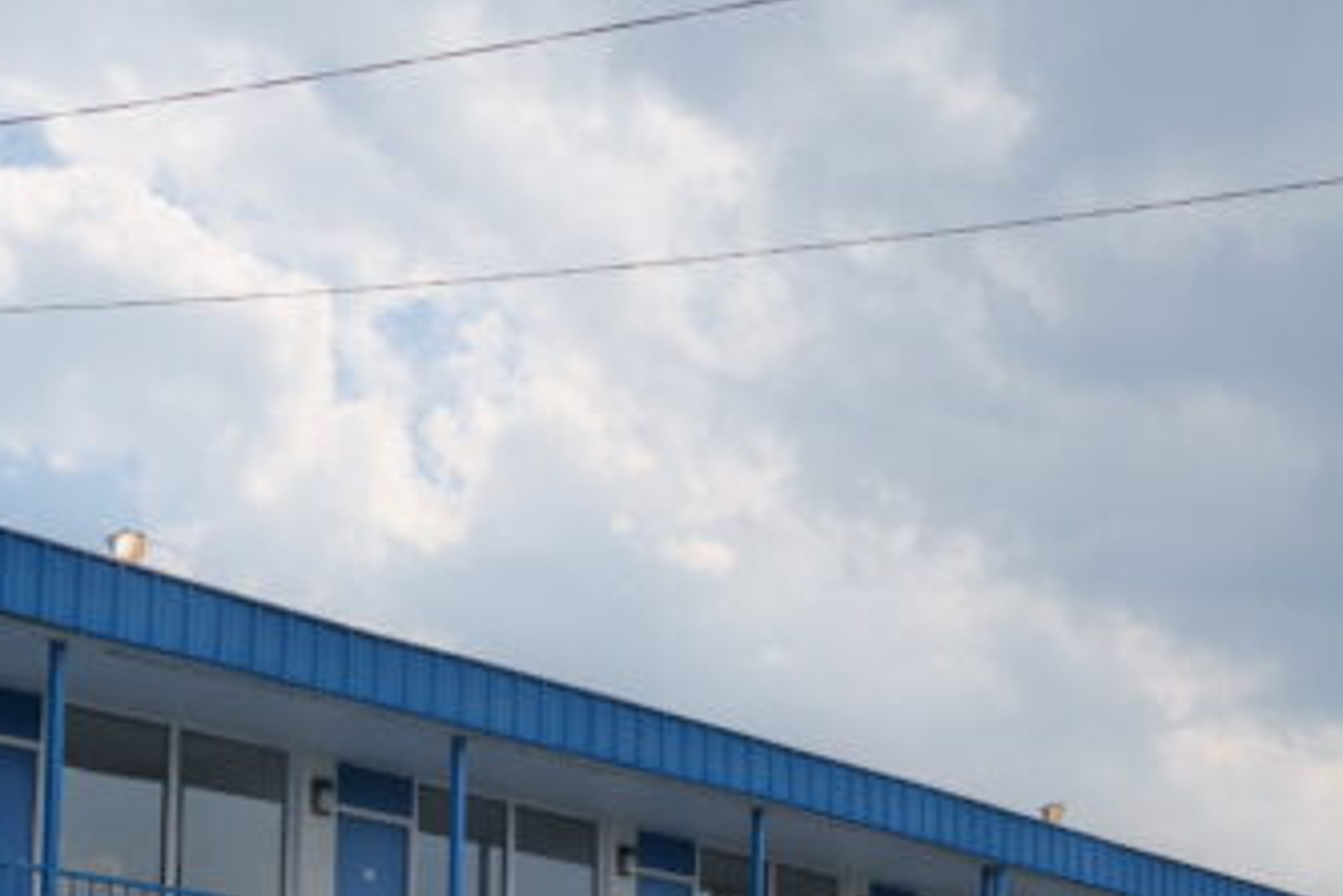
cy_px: 992
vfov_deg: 18.9
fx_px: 2575
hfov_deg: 29.2
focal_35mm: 69
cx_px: 611
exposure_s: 1/320
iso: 100
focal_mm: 20
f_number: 6.3
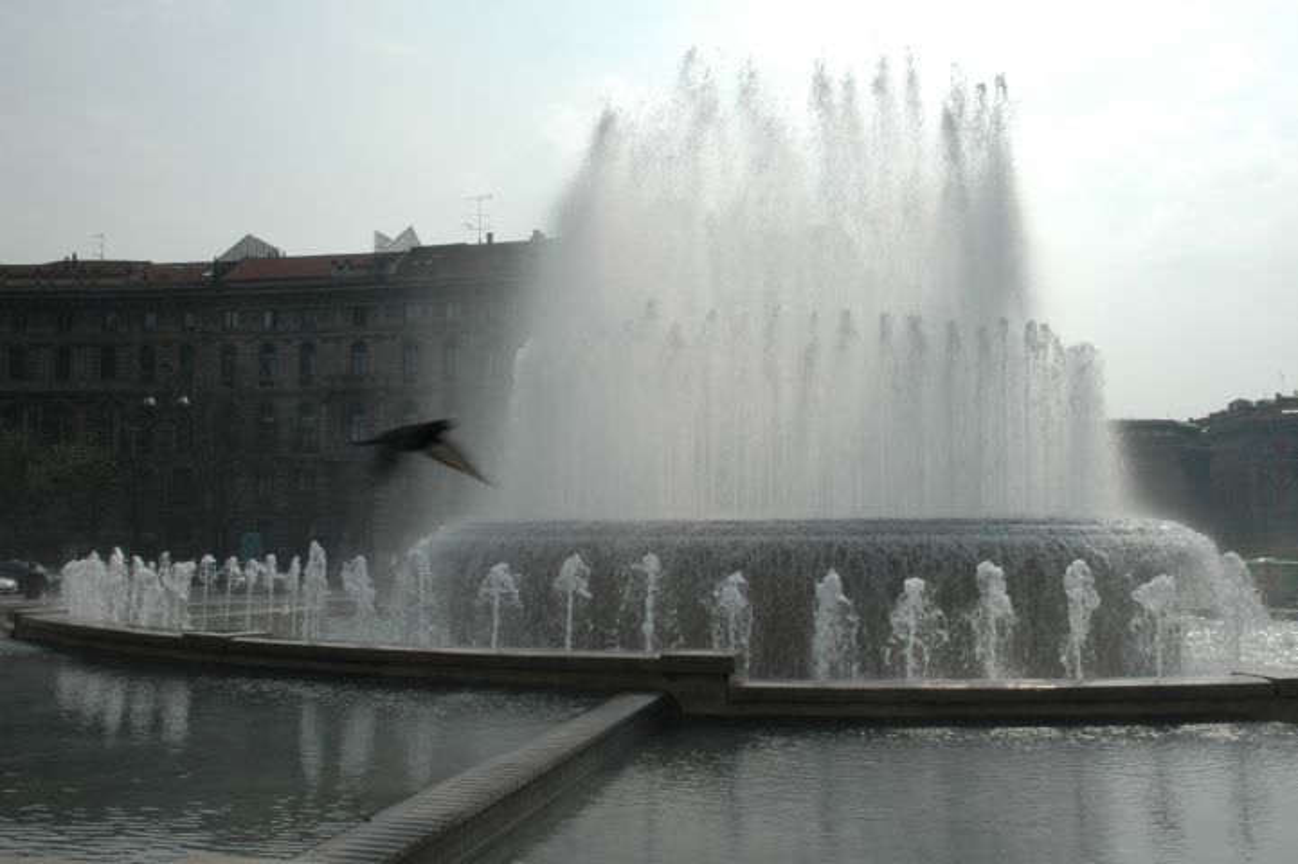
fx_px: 1297
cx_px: 649
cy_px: 432
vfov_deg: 36.8
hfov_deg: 53.2
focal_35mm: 36
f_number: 22
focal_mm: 24
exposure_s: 1/125
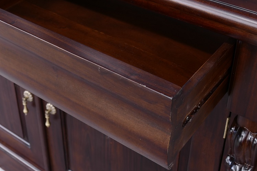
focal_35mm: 61
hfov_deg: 32.5
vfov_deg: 22.0
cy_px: 36
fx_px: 435
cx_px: 80
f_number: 3.1
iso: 125
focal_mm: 13.97
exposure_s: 1/2.5
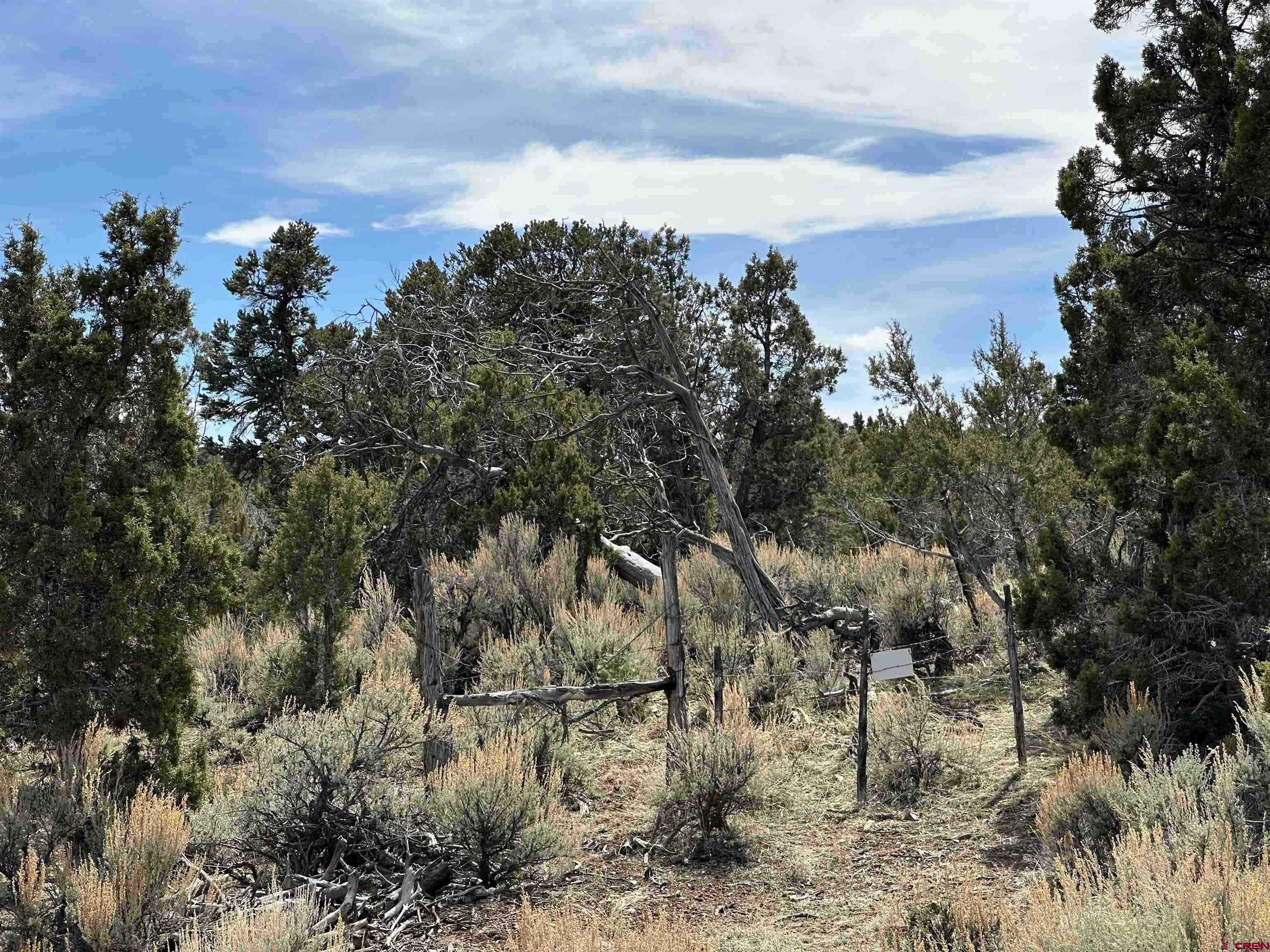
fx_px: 2825
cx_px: 635
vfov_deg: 19.1
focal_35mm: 77
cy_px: 476
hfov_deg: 25.3
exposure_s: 1/1107
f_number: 2.8
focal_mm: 9
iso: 32
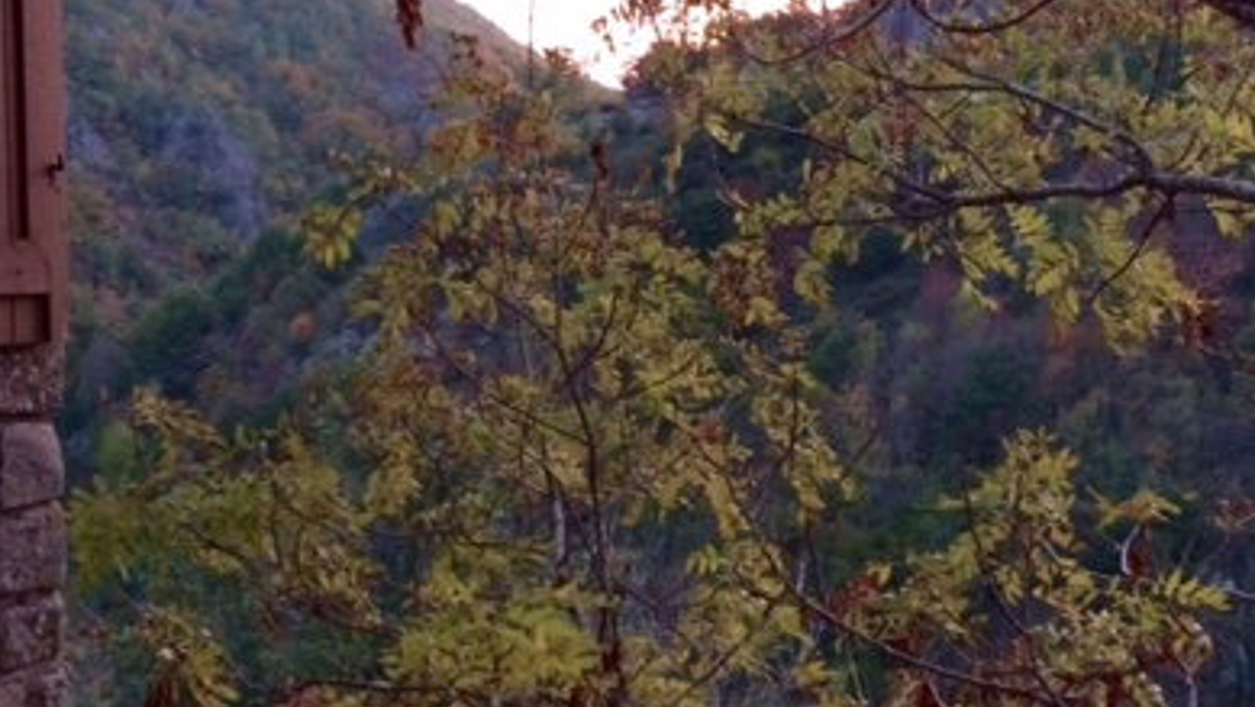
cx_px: 739
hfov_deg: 39.7
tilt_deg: -5.1
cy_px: 374
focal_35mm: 52
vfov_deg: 23.1
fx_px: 1731
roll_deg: +0.7
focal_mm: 4.15
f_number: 2.2
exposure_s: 1/15
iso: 320
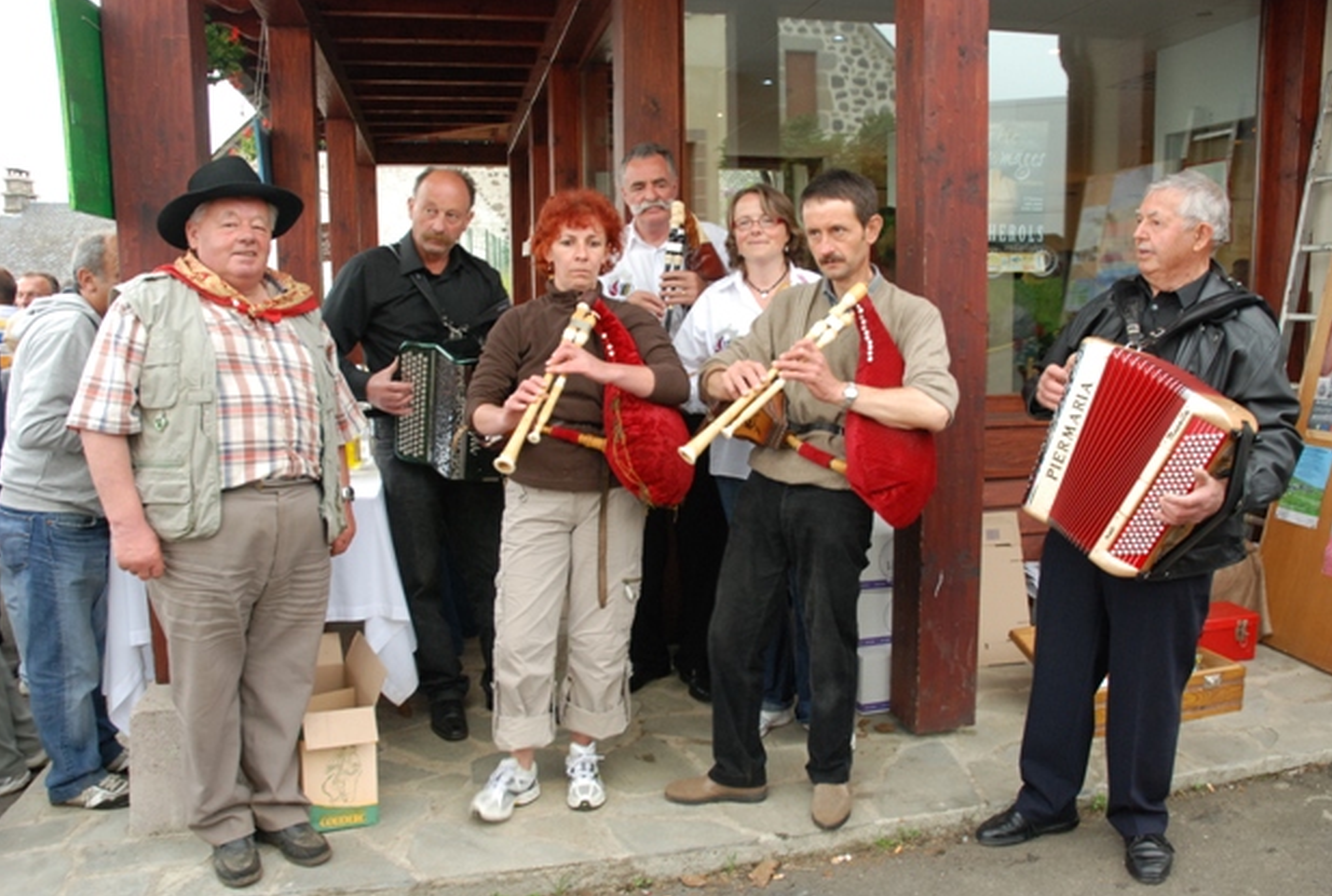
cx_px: 682
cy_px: 445
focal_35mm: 28
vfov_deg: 46.7
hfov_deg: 65.3
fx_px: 1039
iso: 500
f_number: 6.3
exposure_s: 1/50
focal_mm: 18
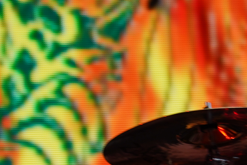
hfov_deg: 3.4
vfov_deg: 2.3
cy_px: 279
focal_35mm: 596
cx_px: 504
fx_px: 4089
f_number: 4
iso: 100
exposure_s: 1/125
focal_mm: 105
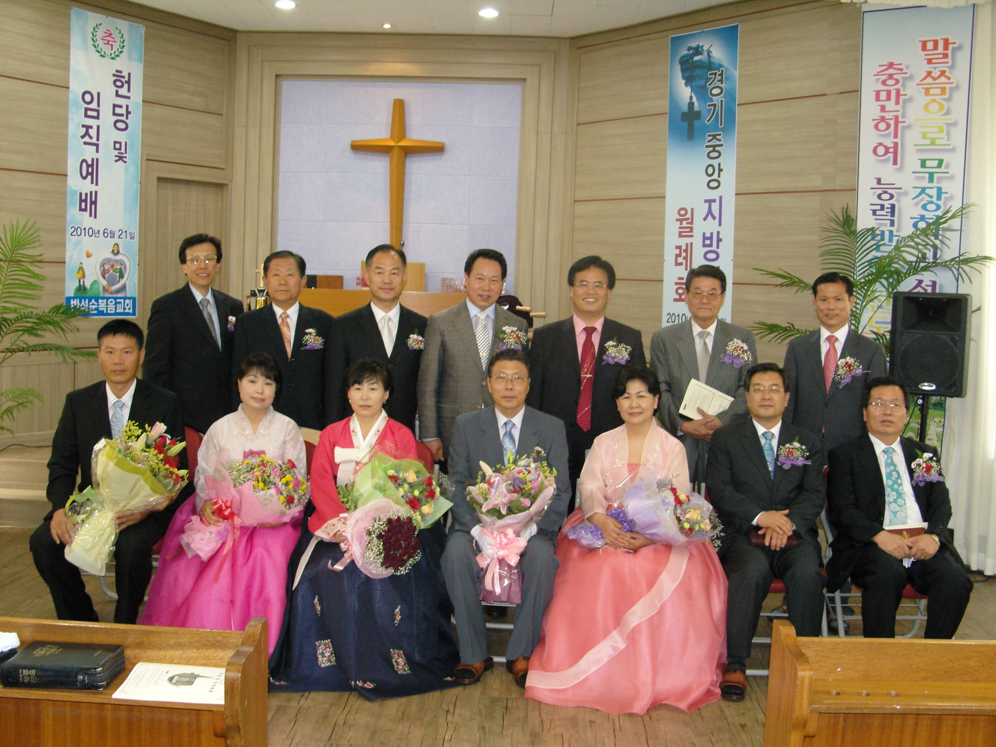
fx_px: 1093
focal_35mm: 38
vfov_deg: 37.7
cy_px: 374
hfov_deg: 49.0
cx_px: 498
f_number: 2.8
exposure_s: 1/40
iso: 200
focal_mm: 7.8
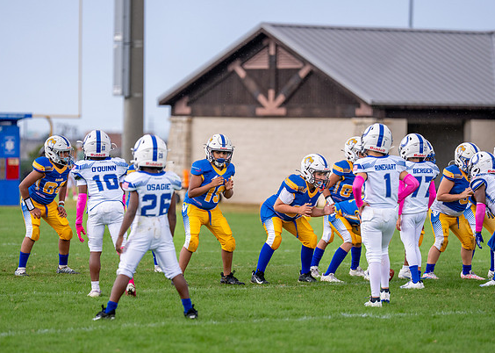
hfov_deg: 7.9
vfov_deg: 5.7
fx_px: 3568
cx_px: 233
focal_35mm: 254
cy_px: 197
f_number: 2.8
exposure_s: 1/2000
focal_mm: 200
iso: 500
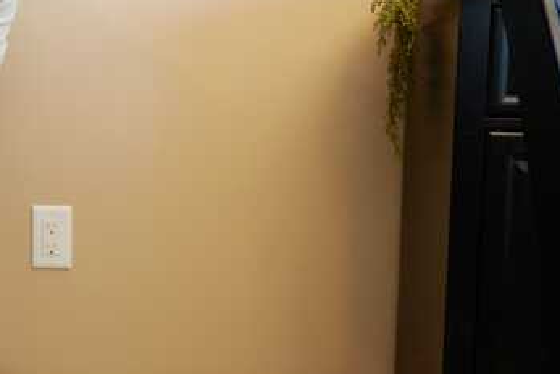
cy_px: 165
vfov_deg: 18.0
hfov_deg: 26.4
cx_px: 163
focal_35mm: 76
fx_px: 1183
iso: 1000
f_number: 2.8
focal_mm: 24
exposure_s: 1/250
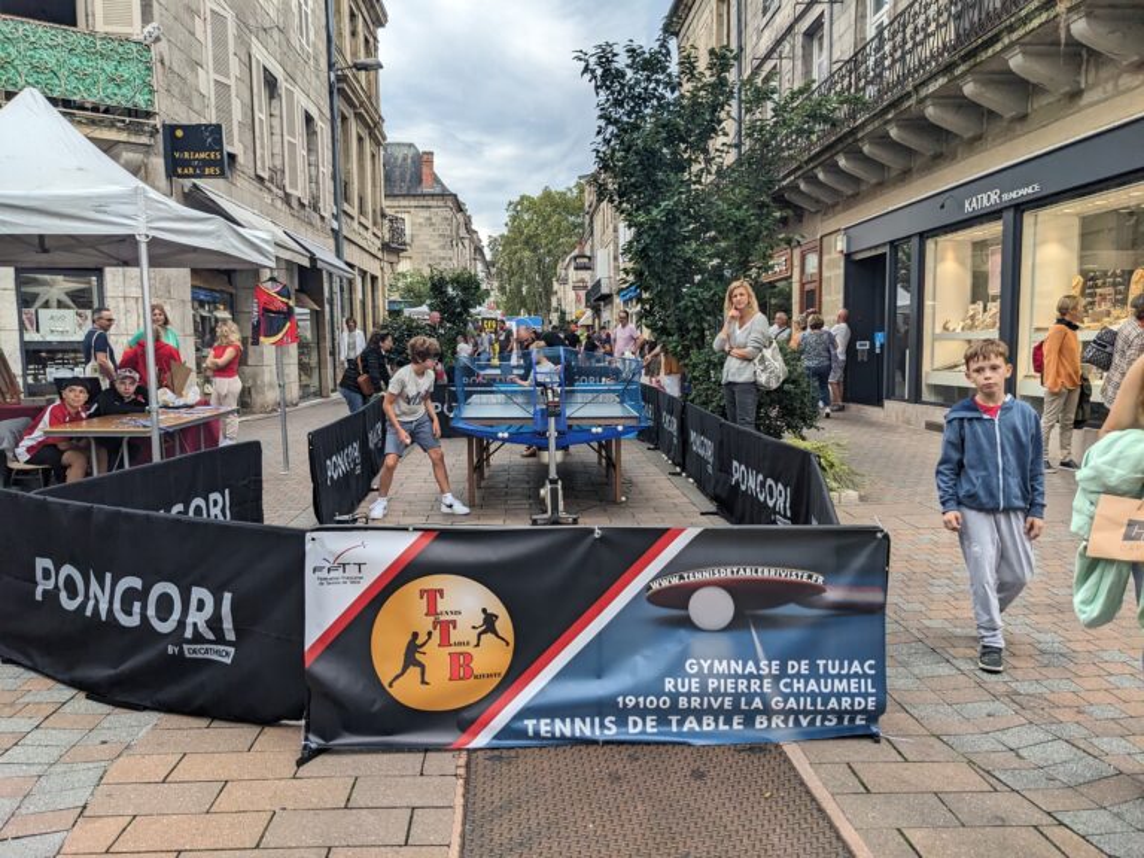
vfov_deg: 51.4
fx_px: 892
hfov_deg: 65.3
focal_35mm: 27
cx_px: 572
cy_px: 429
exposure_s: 1/1064
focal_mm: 4.38
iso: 51
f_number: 1.73
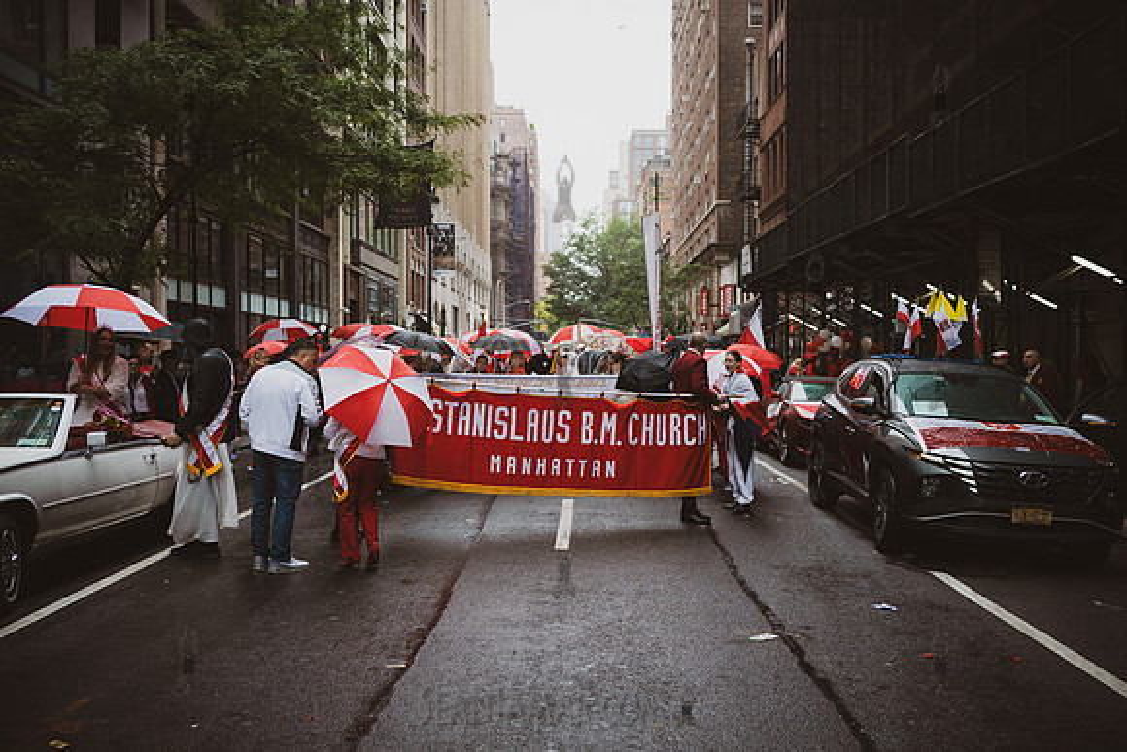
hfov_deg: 54.3
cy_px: 376
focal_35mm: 35
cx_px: 564
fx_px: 1100
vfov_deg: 37.8
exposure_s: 1/640
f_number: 3.5
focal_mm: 35
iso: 500
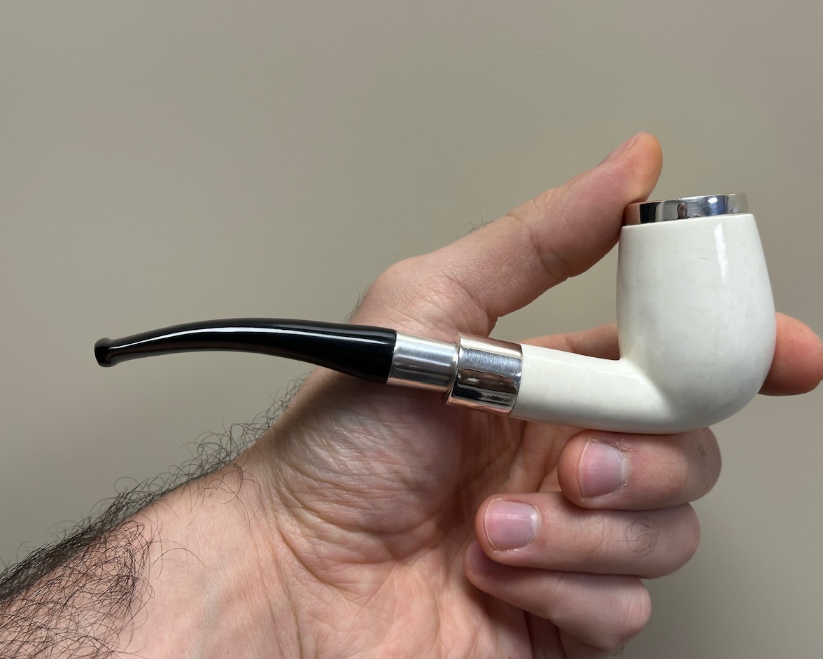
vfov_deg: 29.7
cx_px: 439
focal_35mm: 51
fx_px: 1242
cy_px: 324
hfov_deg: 36.6
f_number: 1.78
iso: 80
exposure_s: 1/121
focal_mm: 6.86
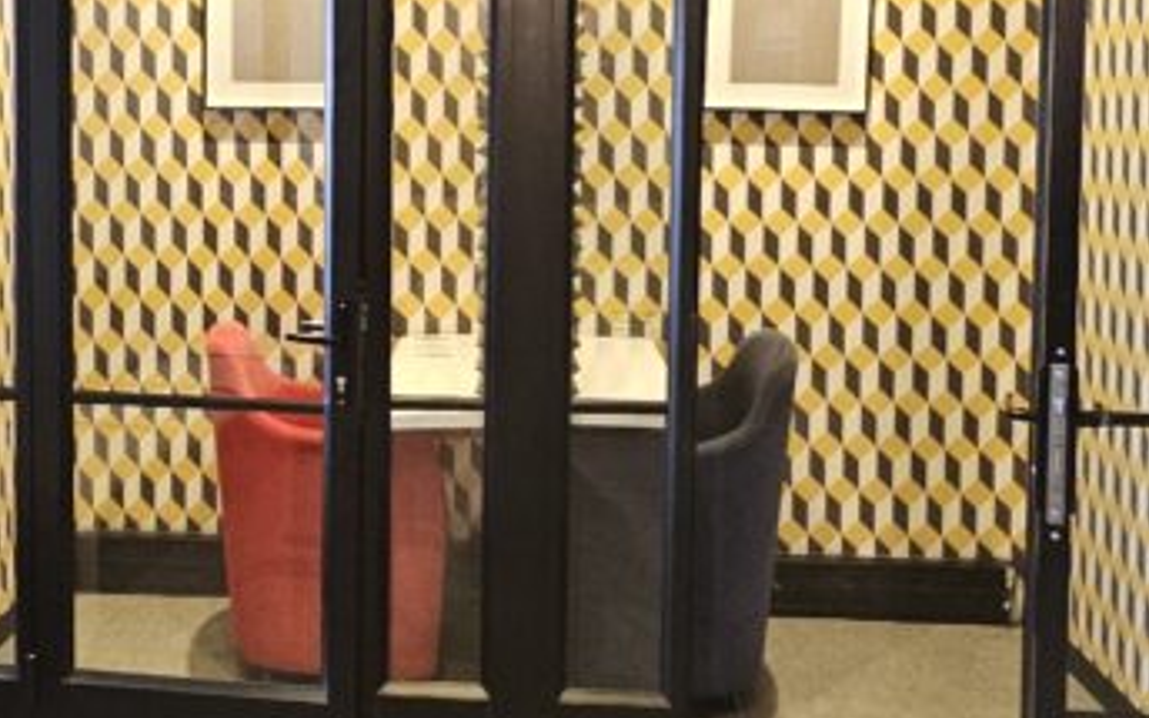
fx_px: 1284
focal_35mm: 41
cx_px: 404
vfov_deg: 30.6
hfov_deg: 47.6
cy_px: 157
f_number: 2.2
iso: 640
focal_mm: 2.2
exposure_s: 1/25
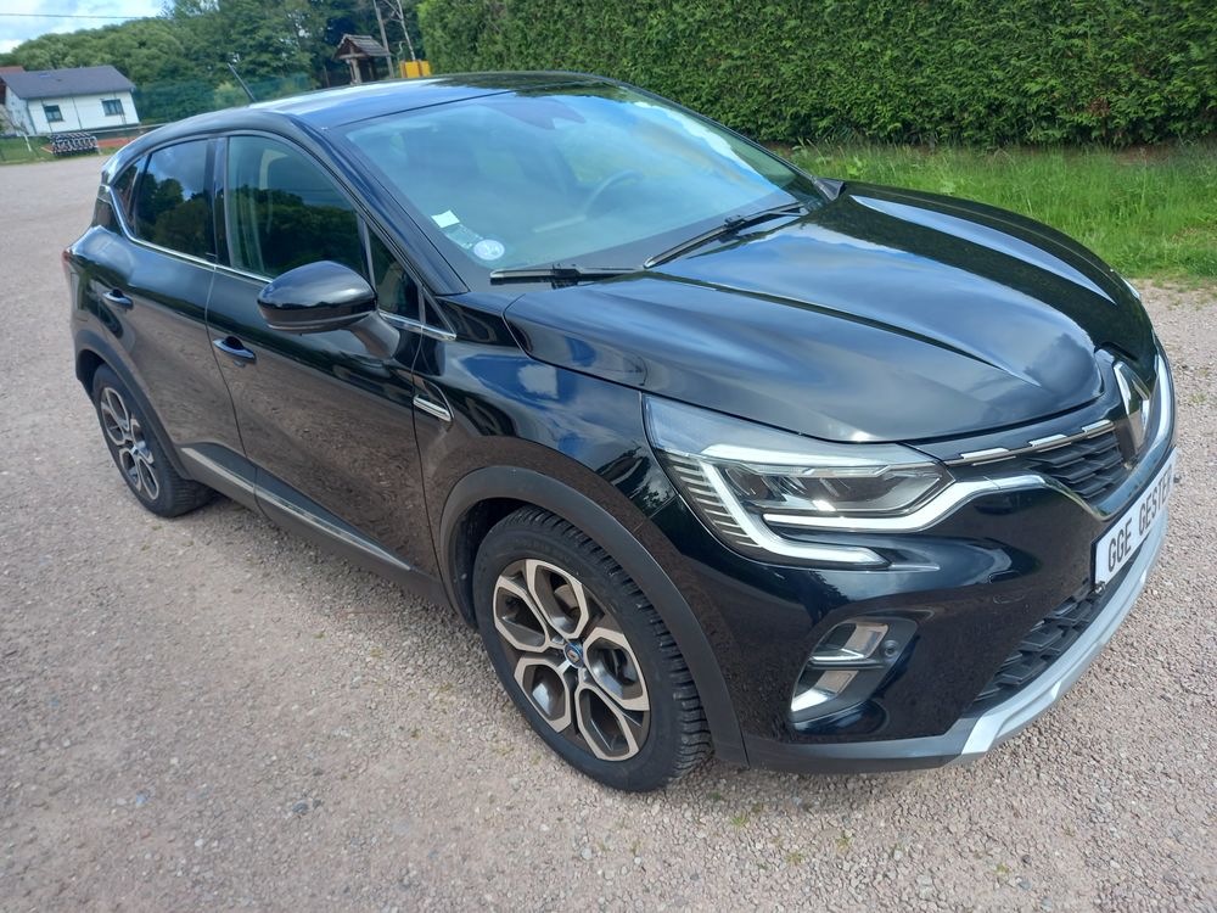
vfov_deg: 54.9
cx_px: 608
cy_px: 456
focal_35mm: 25
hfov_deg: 69.4
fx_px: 879
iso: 25
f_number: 2
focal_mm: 4.6
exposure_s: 1/160
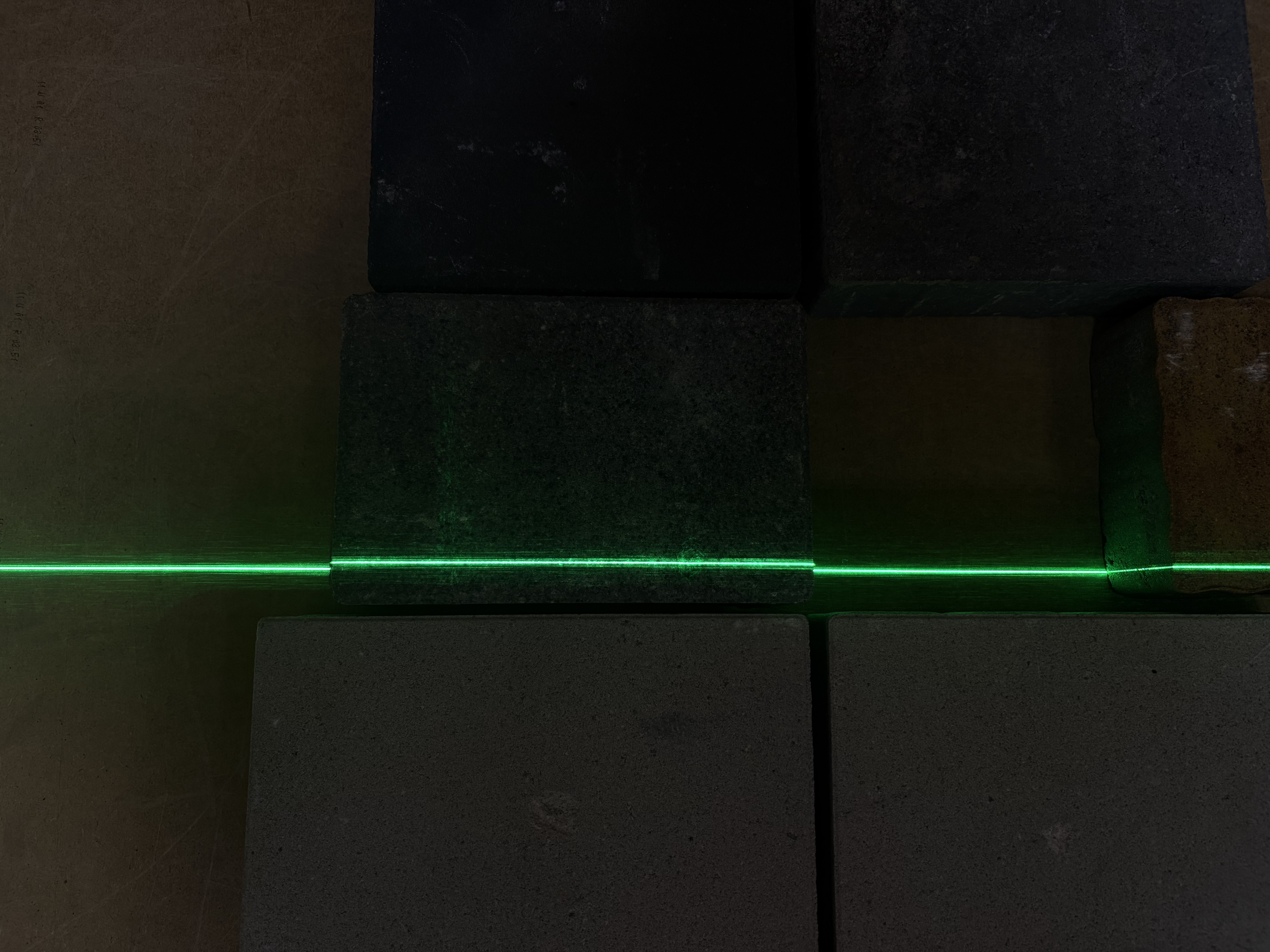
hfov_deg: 67.3
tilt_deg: -81.6
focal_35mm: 26
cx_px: 635
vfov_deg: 53.1
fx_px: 954
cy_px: 476
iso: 125
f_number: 1.6
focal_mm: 5.96
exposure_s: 1/50
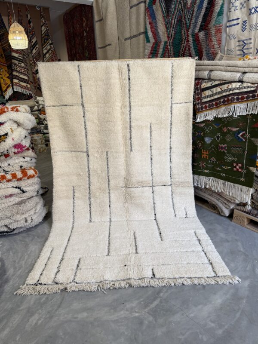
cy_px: 172
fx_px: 239
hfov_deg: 56.8
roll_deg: +1.8
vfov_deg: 71.6
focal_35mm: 24
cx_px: 129
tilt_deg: -19.0
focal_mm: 6.76
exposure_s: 1/142
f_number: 1.78
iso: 50
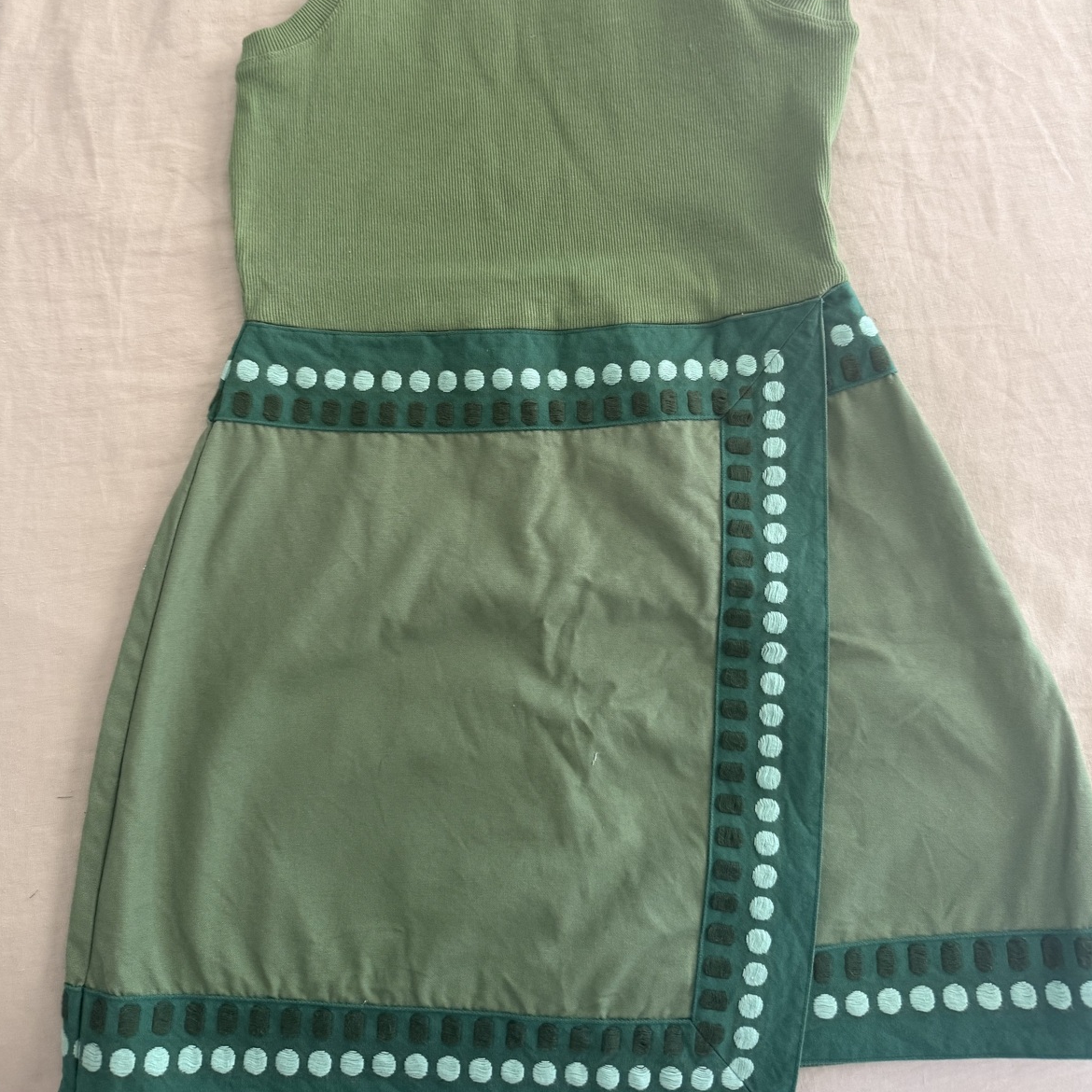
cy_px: 421
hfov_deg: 55.6
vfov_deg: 55.1
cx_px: 555
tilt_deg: -77.6
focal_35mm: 29
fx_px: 1035
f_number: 1.78
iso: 250
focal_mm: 6.76
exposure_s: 1/60
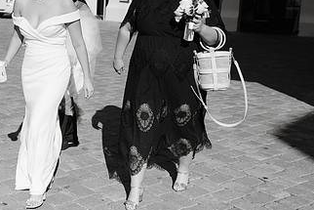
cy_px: 62
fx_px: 550
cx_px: 42
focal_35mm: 63
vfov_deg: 21.5
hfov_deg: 30.7
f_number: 2.8
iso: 200
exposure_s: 1/8000
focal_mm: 35
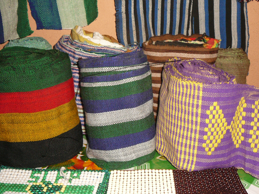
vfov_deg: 32.8
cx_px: 147
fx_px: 329
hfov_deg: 42.9
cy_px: 113
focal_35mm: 44
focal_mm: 5.2
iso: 100
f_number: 2.8
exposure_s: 1/30
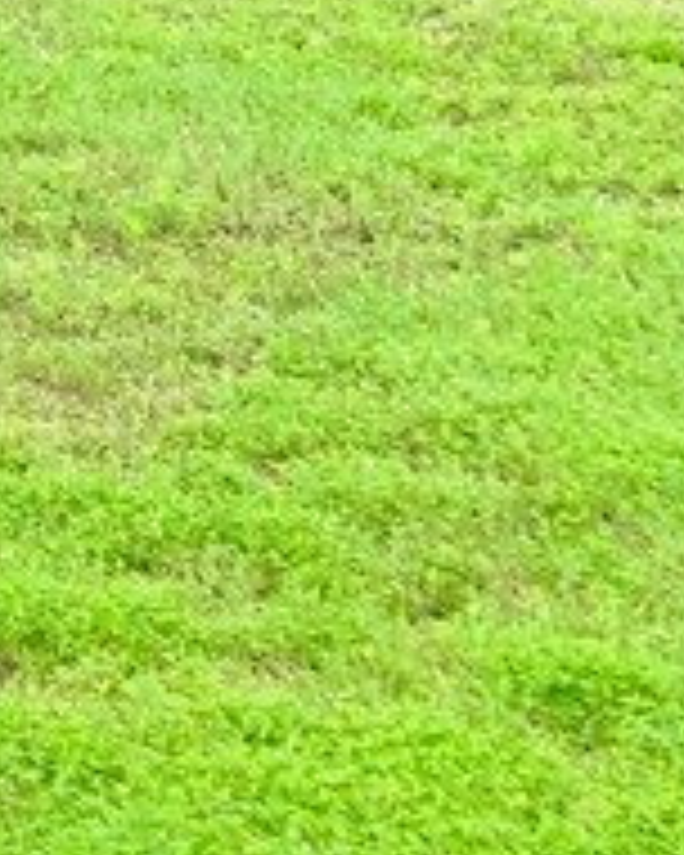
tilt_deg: +5.0
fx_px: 3467
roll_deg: -0.4
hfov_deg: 9.1
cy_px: -824
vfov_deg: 12.5
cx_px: -1350
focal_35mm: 137
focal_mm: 4.25
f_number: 1.8
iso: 25
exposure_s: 1/253
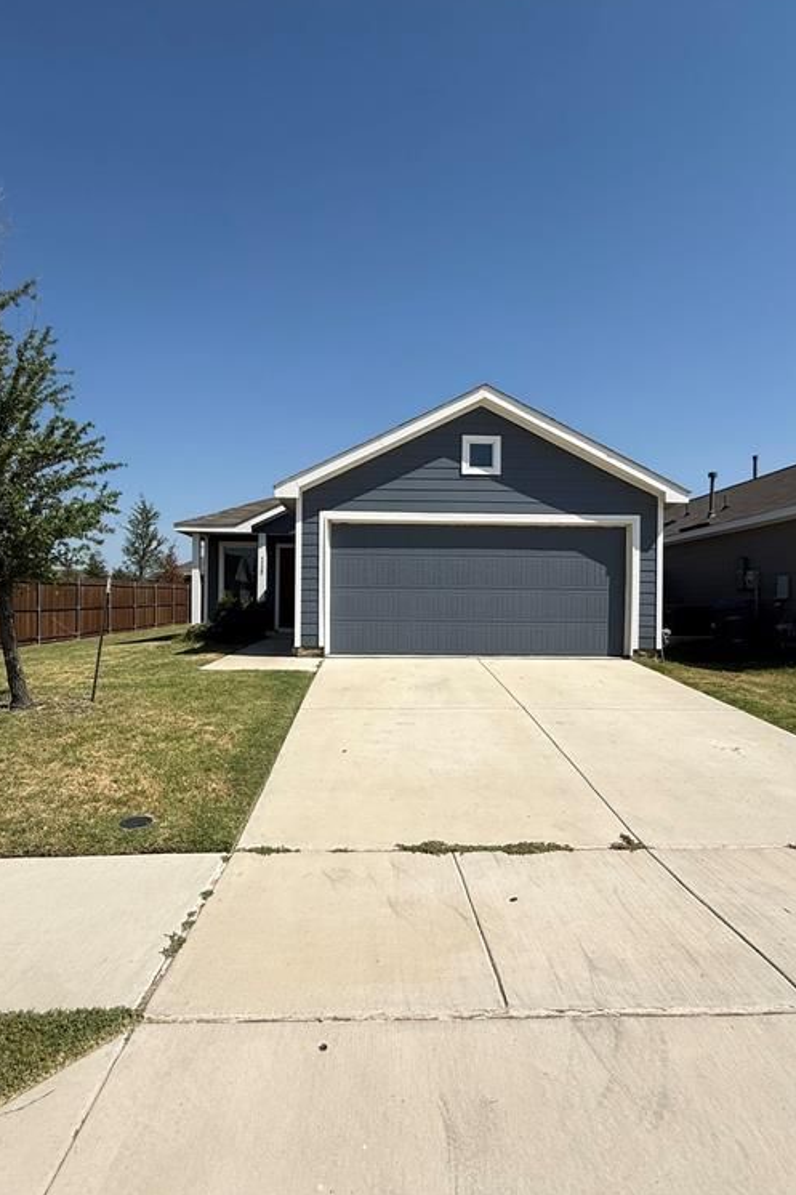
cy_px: 598
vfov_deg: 84.0
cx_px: 402
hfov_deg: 61.9
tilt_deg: +0.5
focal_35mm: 20
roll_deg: -0.4
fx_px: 664
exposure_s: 1/4425
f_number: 2.2
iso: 50
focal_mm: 2.22
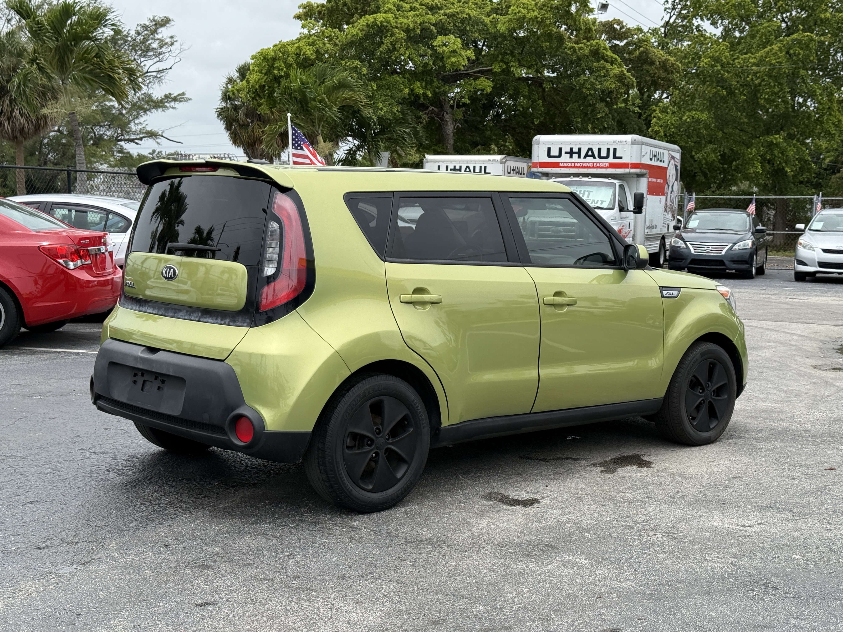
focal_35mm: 48
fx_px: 1169
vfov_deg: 30.3
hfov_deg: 39.7
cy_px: 316
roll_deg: +0.1
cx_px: 422
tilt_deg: -2.4
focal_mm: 6.76
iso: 100
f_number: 1.78
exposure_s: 1/4878
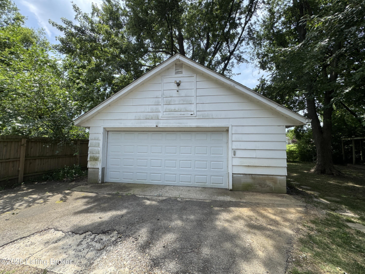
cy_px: 137
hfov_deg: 102.1
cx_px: 182
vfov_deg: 85.7
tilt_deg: +3.2
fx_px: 148
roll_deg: -0.6
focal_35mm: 14
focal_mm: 2.22
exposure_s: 1/804
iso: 40
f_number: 2.2
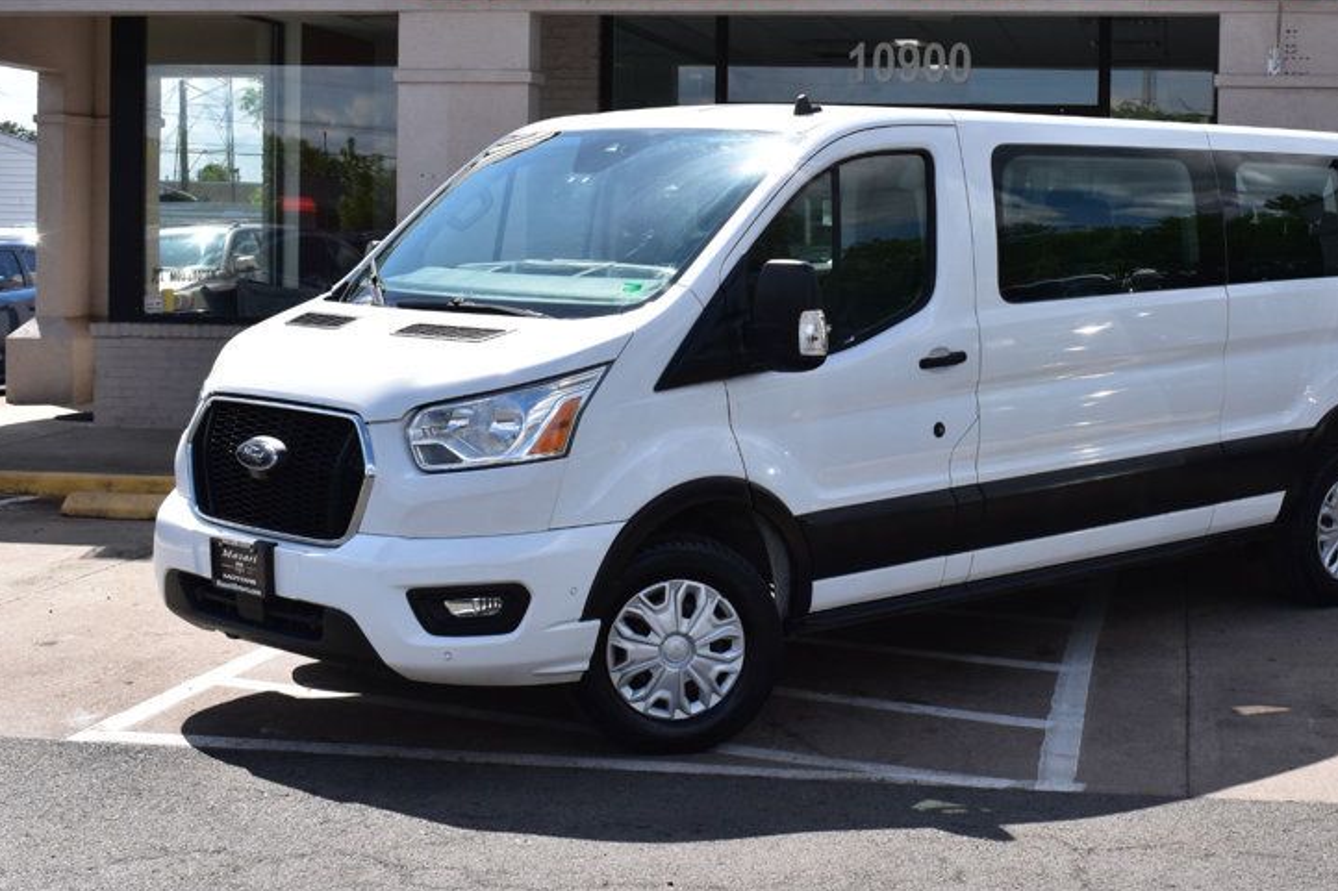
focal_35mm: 62
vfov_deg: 21.9
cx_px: 877
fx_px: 2293
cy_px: 315
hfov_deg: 32.3
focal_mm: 29
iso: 400
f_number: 11
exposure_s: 1/500
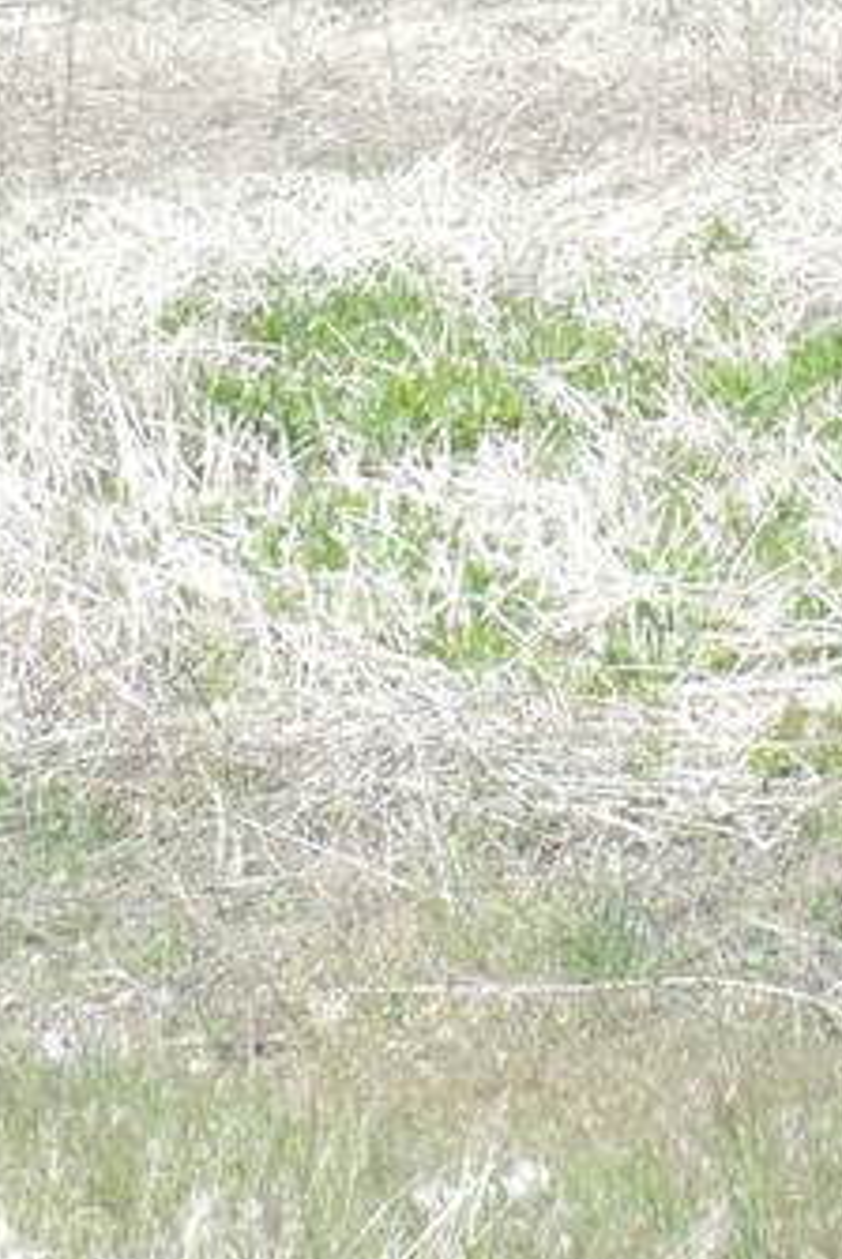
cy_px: -184
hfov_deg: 10.5
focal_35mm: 131
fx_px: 4586
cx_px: 628
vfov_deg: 15.2
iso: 80
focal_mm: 5.8
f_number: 7.9
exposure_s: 1/60
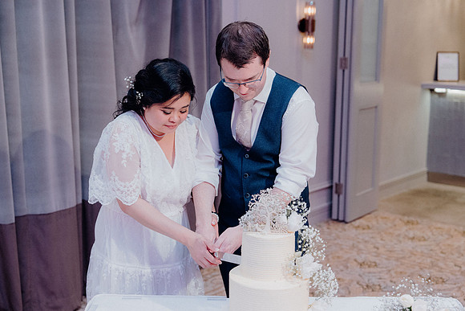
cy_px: 156
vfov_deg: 26.0
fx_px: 672
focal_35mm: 52
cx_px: 232
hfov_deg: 38.2
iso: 2500
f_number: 3.5
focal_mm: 52
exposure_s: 1/160
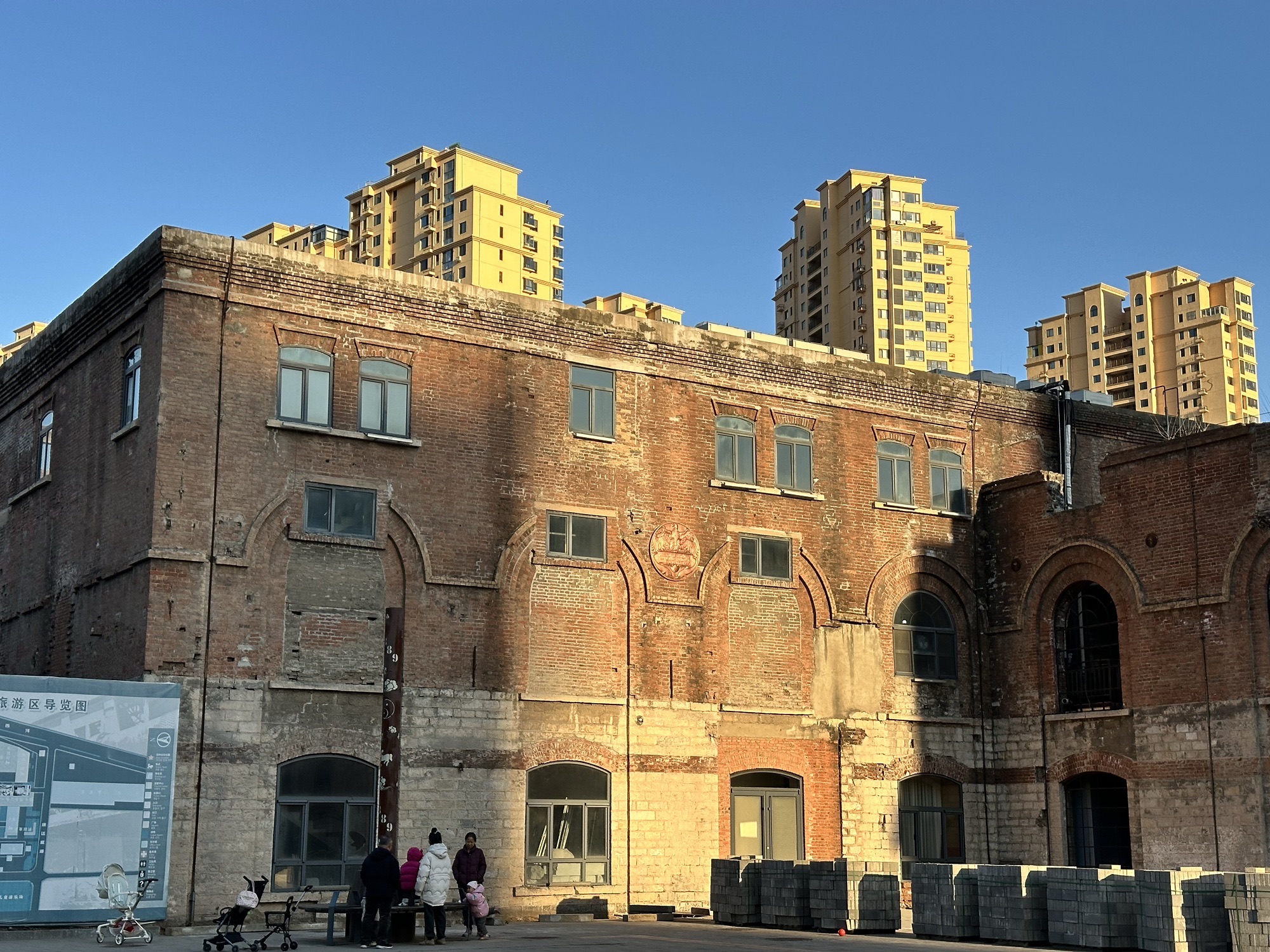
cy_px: 476
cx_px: 635
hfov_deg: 39.7
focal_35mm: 48
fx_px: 1761
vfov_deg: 30.3
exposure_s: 1/2358
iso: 64
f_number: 1.78
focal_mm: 6.86
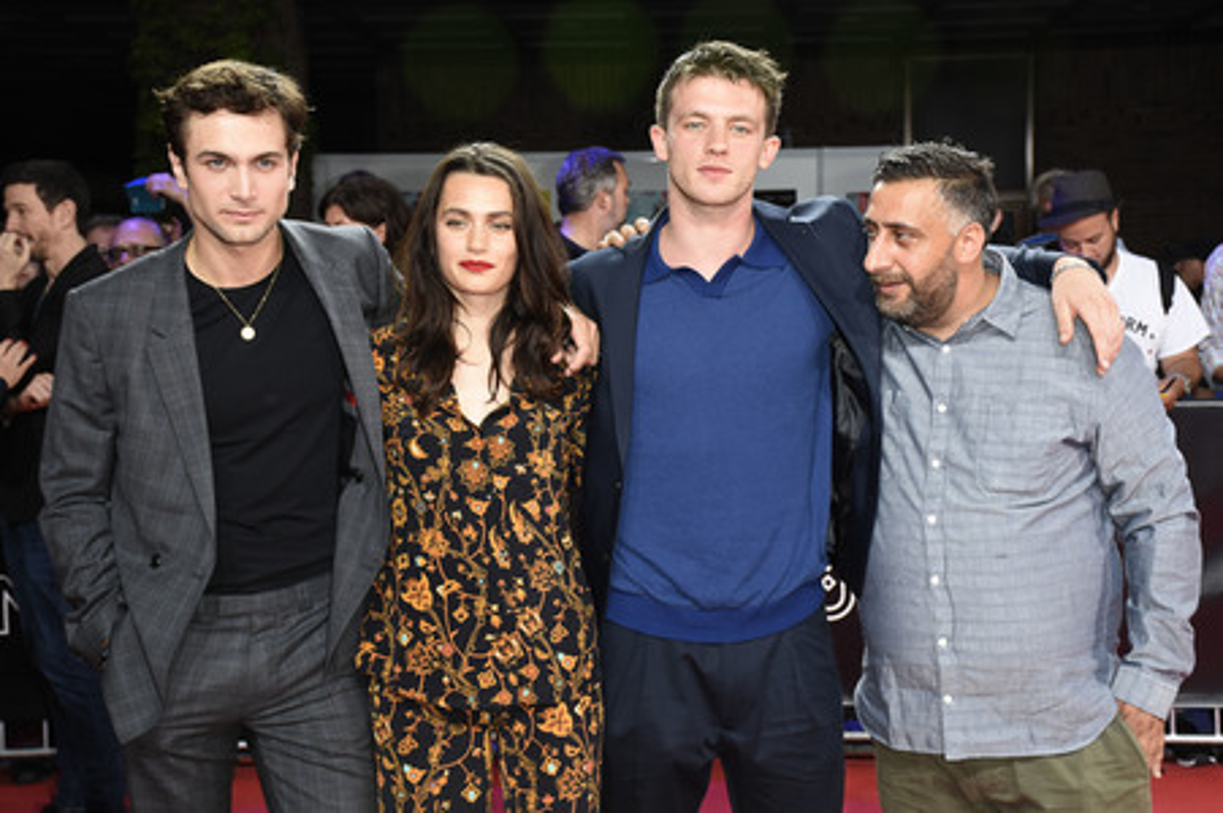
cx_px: 612
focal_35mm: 63
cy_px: 406
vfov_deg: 21.5
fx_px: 2139
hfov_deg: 31.9
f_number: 6.3
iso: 500
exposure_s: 1/160
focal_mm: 42
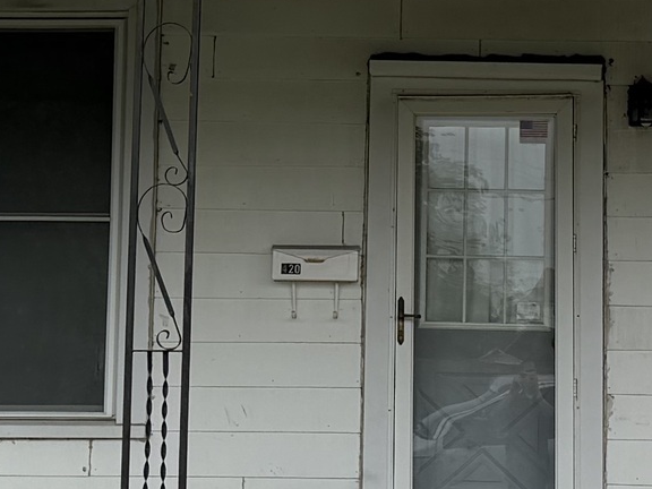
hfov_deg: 15.4
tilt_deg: +7.0
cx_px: 383
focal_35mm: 128
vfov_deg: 11.5
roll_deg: -0.6
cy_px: 20
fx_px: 2411
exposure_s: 1/3279
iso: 80
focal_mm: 6.76
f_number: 1.78
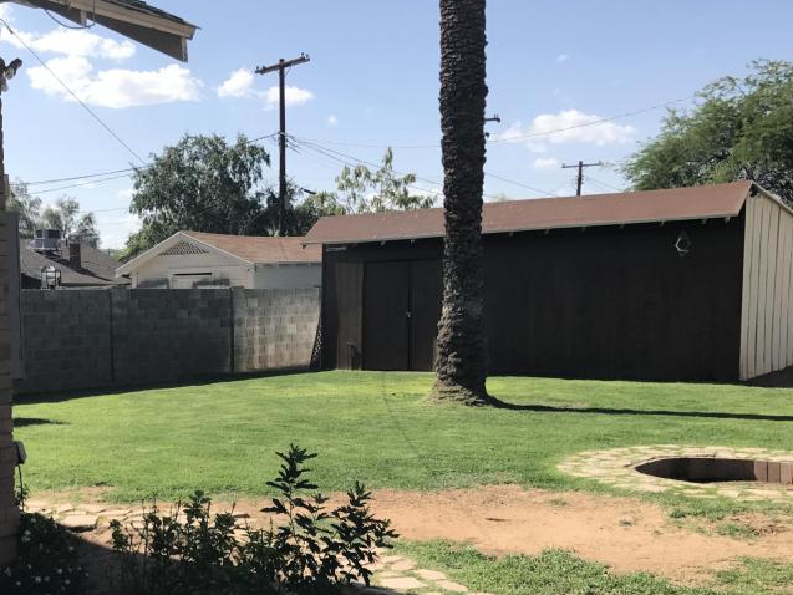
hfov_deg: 40.9
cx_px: 198
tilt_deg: -5.4
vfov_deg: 31.9
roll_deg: +0.7
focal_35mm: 45
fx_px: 1031
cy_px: 407
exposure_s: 1/1916
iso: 20
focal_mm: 3.99
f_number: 1.8
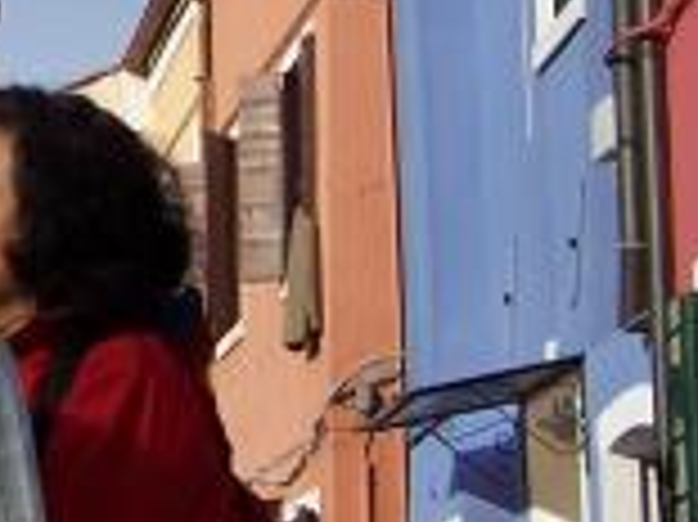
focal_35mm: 149
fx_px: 3002
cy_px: -90
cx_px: -180
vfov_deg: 9.8
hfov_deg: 12.9
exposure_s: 1/500
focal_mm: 6
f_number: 4.8
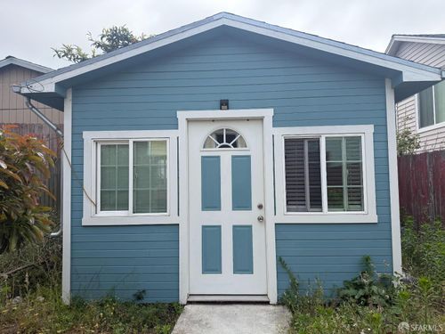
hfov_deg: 71.6
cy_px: 167
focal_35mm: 24
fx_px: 309
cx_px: 222
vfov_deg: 56.8
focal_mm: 6.76
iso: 100
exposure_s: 1/2525
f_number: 1.78
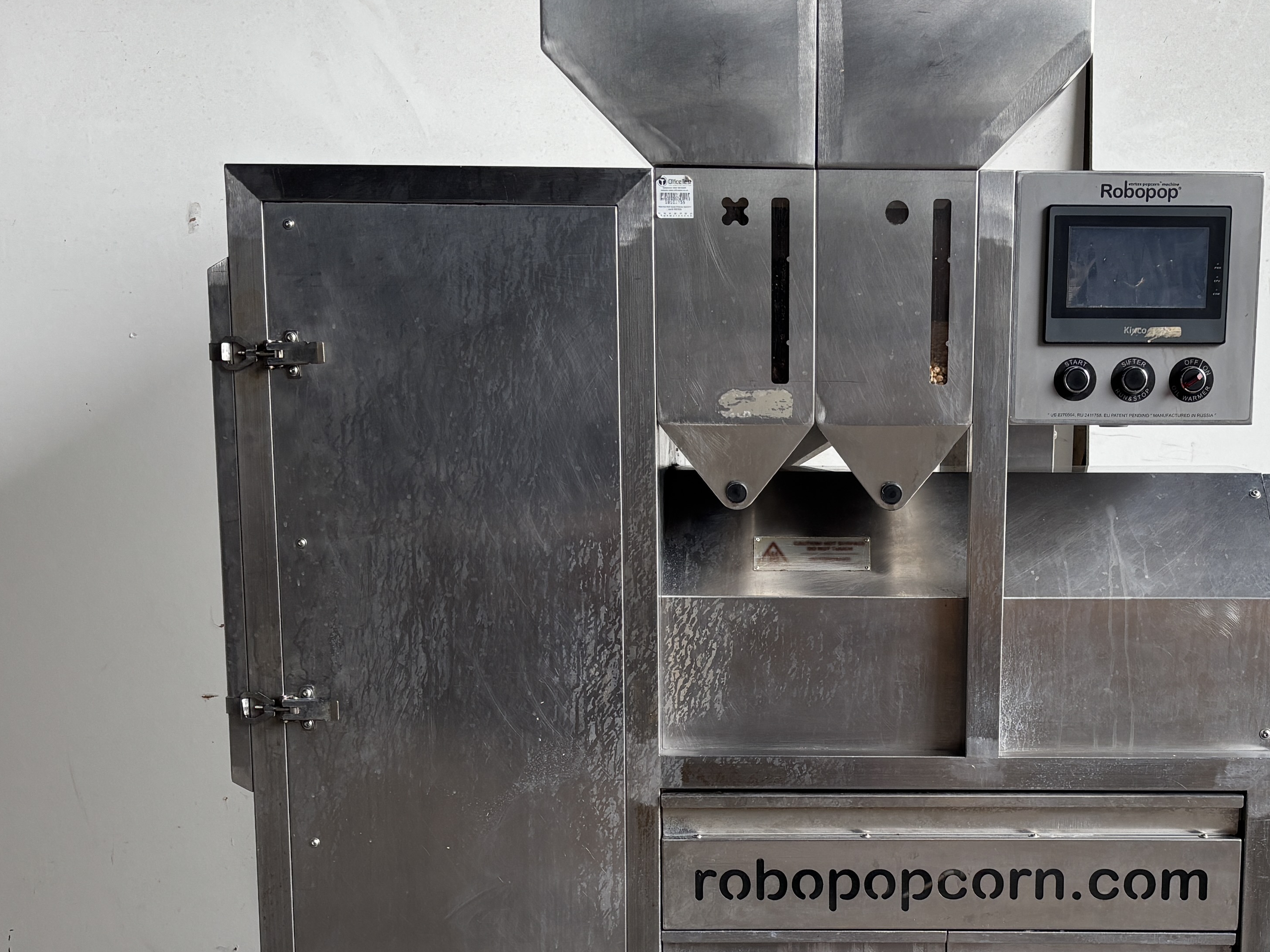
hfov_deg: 37.2
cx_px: 823
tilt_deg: -9.4
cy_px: 708
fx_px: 1871
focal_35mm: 51
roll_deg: -0.5
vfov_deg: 28.2
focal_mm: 5.96
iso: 40
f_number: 1.6
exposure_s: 1/121
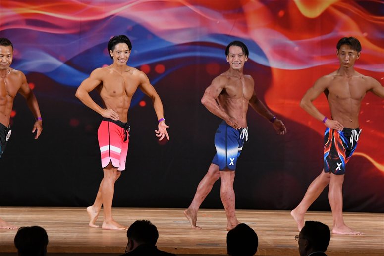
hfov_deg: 9.5
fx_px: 2314
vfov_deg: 6.3
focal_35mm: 217
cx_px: 192
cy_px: 128
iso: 3200
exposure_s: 1/400
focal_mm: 145
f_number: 5.6
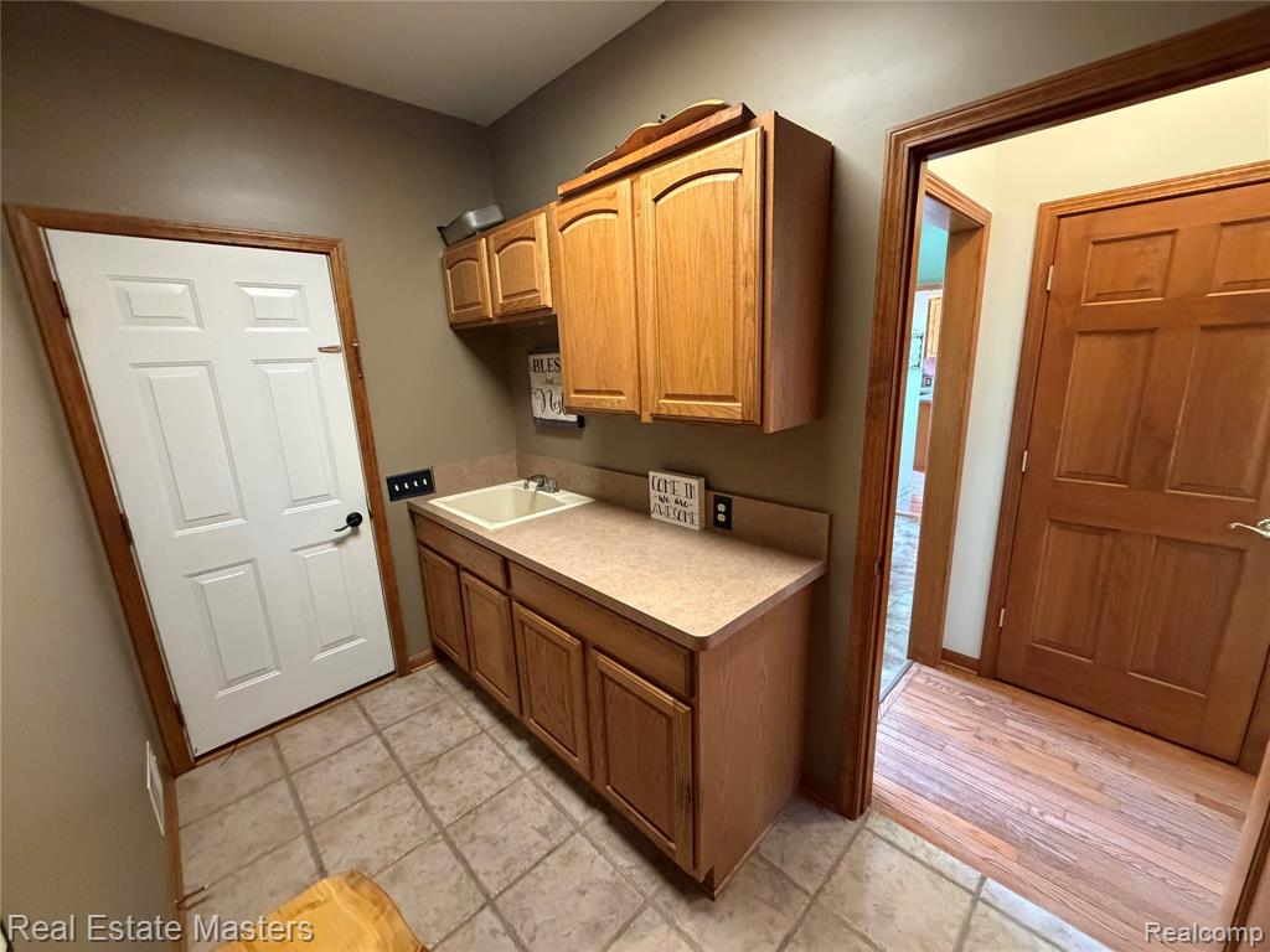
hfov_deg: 102.1
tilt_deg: -13.0
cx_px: 635
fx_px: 514
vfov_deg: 85.7
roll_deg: +2.2
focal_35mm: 14
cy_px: 476
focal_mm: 2.22
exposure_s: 1/60
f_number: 2.2
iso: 1000
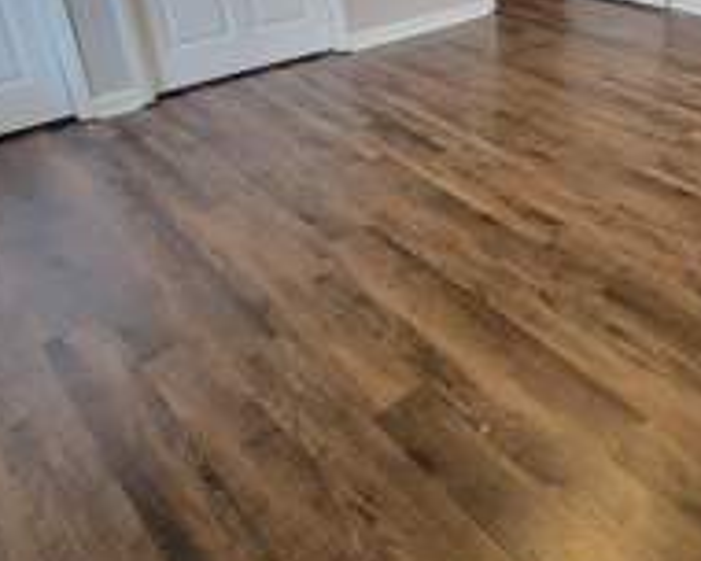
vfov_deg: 43.1
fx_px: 664
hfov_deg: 49.9
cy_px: 92
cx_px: 624
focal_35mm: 32
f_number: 2.2
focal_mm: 2.2
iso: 320
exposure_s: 1/60
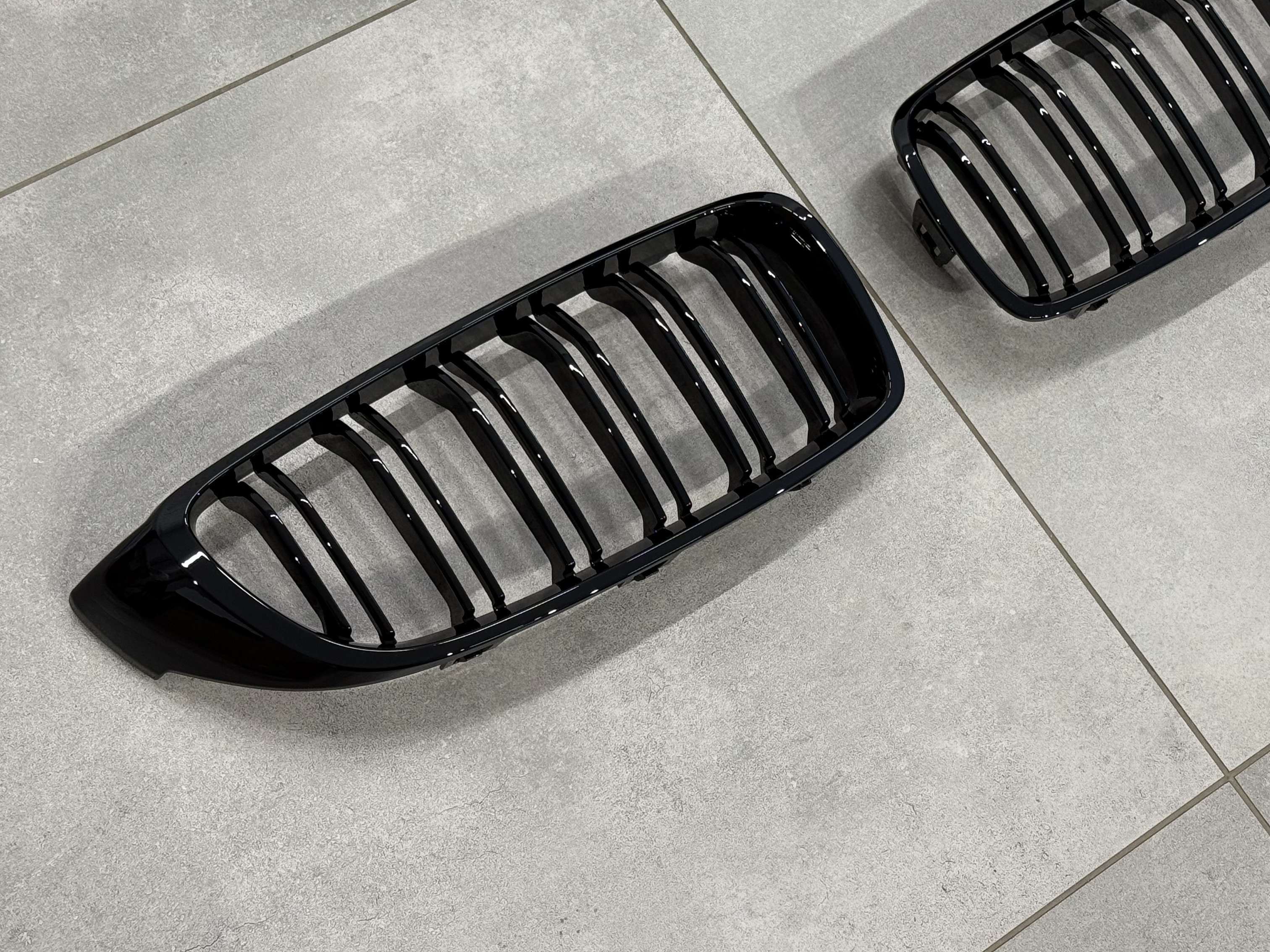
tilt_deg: -65.1
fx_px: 2348
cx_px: 719
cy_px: 398
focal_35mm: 64
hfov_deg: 30.2
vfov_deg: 22.9
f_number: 1.78
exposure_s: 1/100
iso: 50
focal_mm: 6.76
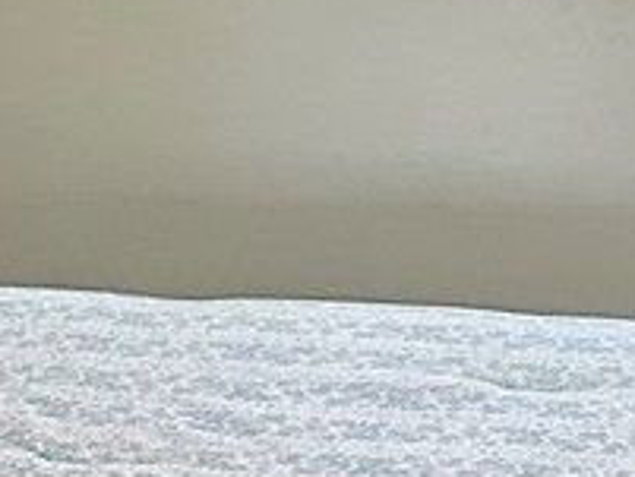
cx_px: -104
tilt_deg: -14.2
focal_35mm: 191
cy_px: 133
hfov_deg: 10.2
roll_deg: +1.5
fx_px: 3506
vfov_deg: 7.8
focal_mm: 6.86
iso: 250
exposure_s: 1/120
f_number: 1.78
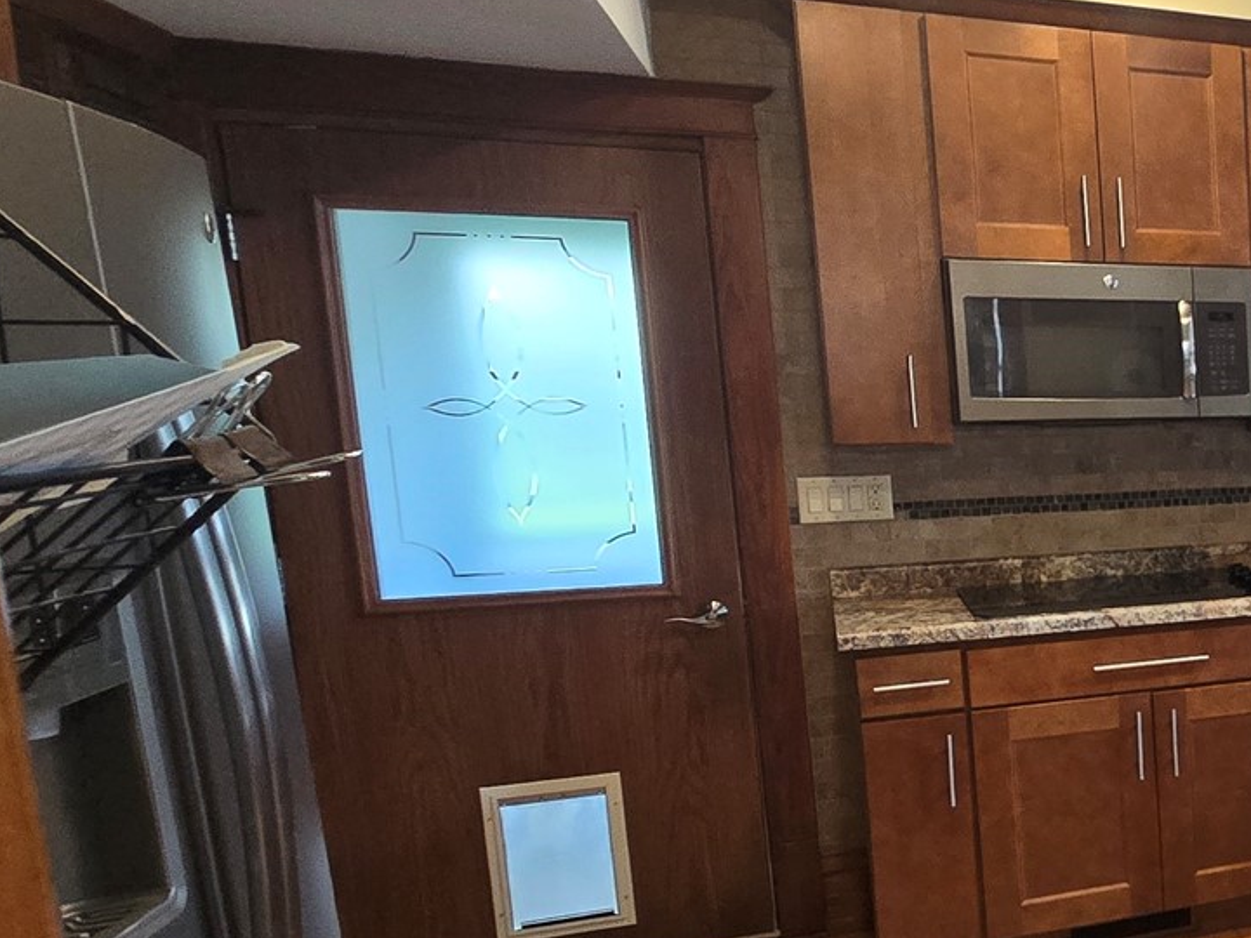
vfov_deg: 38.4
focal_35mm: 37
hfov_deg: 33.1
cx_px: 1706
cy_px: 591
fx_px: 1337
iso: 320
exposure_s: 1/60
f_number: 2.2
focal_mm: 2.2
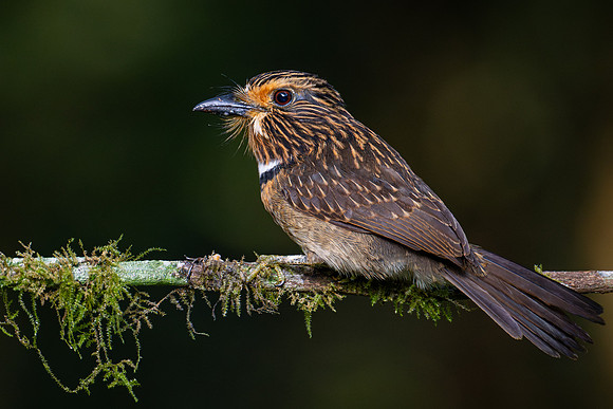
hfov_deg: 2.2
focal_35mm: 950
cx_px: 156
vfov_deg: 1.4
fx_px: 16172
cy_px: 169
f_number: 6.3
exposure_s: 1/500
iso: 6400
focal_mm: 560
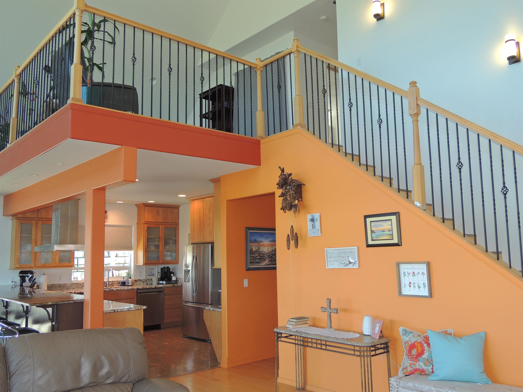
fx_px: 453
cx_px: 262
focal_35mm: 30
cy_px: 196
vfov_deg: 46.8
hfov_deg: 60.0
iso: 125
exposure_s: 1/40
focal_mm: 5.3
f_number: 3.1
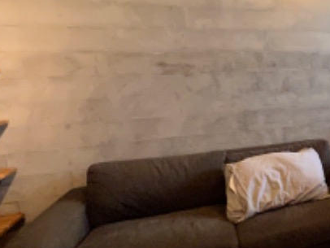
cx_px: 350
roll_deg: -1.1
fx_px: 305
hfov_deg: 45.2
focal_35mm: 32
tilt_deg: -5.1
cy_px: 109
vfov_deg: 44.1
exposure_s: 1/50
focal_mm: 1.57
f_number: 1.8
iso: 320
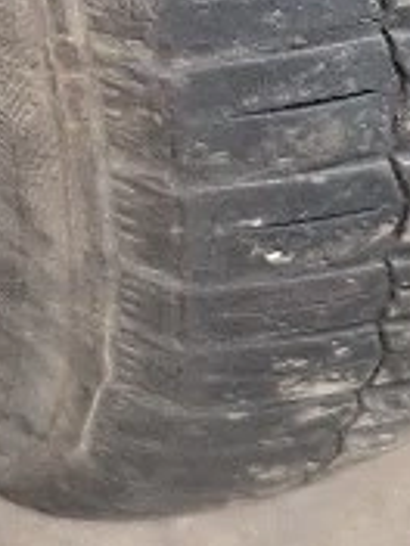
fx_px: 2748
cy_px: -330
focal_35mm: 174
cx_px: -475
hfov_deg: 8.0
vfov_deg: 10.8
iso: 125
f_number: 1.8
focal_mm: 5.54
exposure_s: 1/50
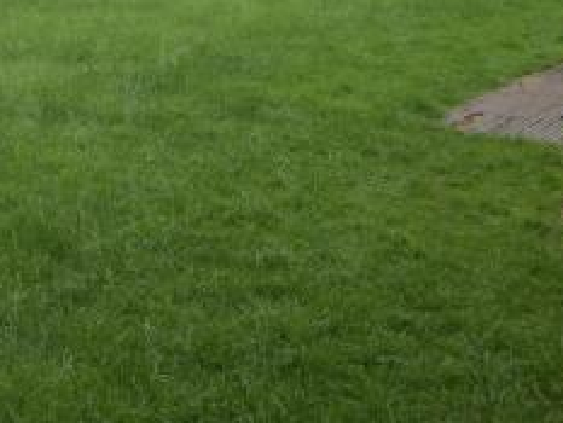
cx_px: 66
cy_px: -74
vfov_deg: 17.6
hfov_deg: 23.8
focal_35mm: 80
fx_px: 1302
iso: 80
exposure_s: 1/160
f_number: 2.9
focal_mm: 5.7
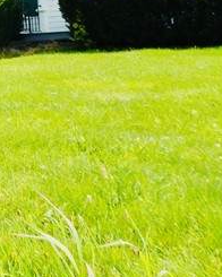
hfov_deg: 13.9
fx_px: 772
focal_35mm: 94
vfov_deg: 19.6
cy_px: -16
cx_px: -221
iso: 125
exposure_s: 1/1250
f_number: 3
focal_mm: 4
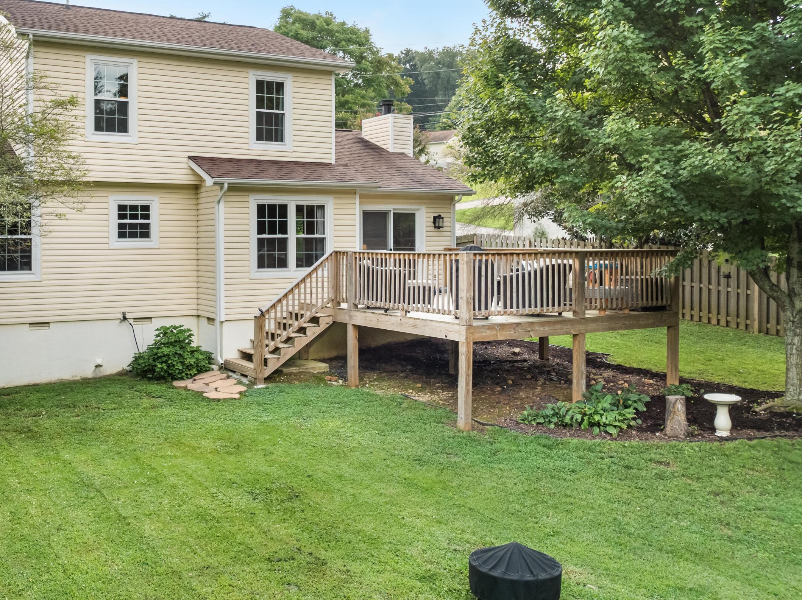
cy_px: 244
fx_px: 787
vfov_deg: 41.6
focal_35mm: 34
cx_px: 237
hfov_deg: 52.4
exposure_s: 1/80
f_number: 2.8
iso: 400
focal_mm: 12.29
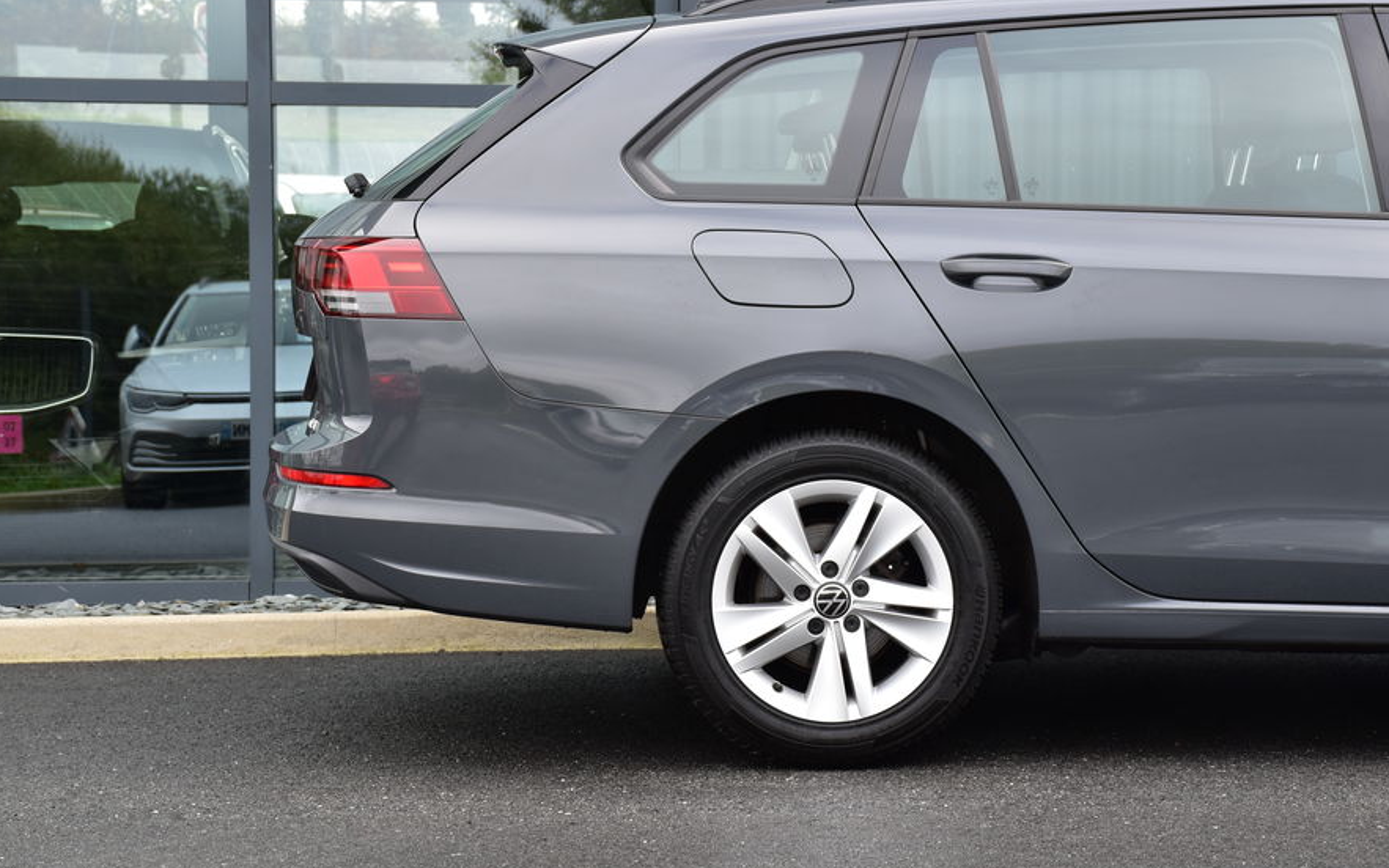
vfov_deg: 14.5
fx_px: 3407
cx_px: 779
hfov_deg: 23.0
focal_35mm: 90
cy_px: 383
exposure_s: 1/100
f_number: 9
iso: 400
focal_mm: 52
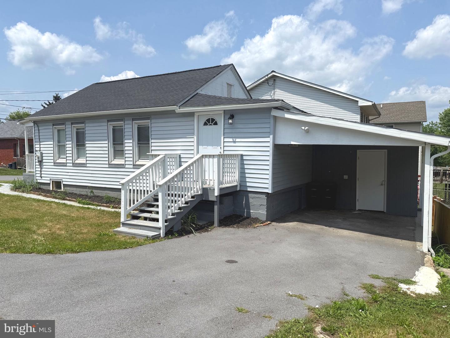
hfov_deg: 71.6
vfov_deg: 56.8
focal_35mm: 24
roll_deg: +0.4
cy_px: 169
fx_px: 312
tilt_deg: -3.1
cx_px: 225
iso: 80
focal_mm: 6.76
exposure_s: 1/7353
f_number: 1.78
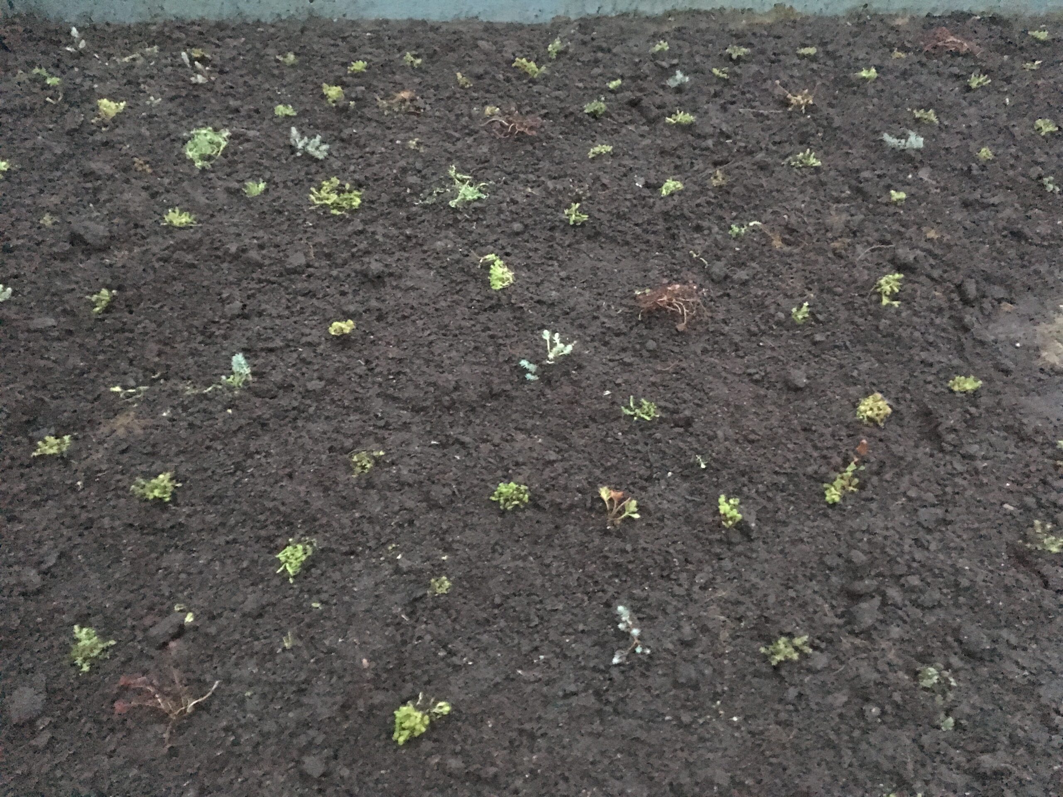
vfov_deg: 48.2
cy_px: 398
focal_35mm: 29
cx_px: 532
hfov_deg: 61.7
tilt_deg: -46.2
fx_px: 891
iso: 1250
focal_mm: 4.15
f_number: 2.2
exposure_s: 1/17
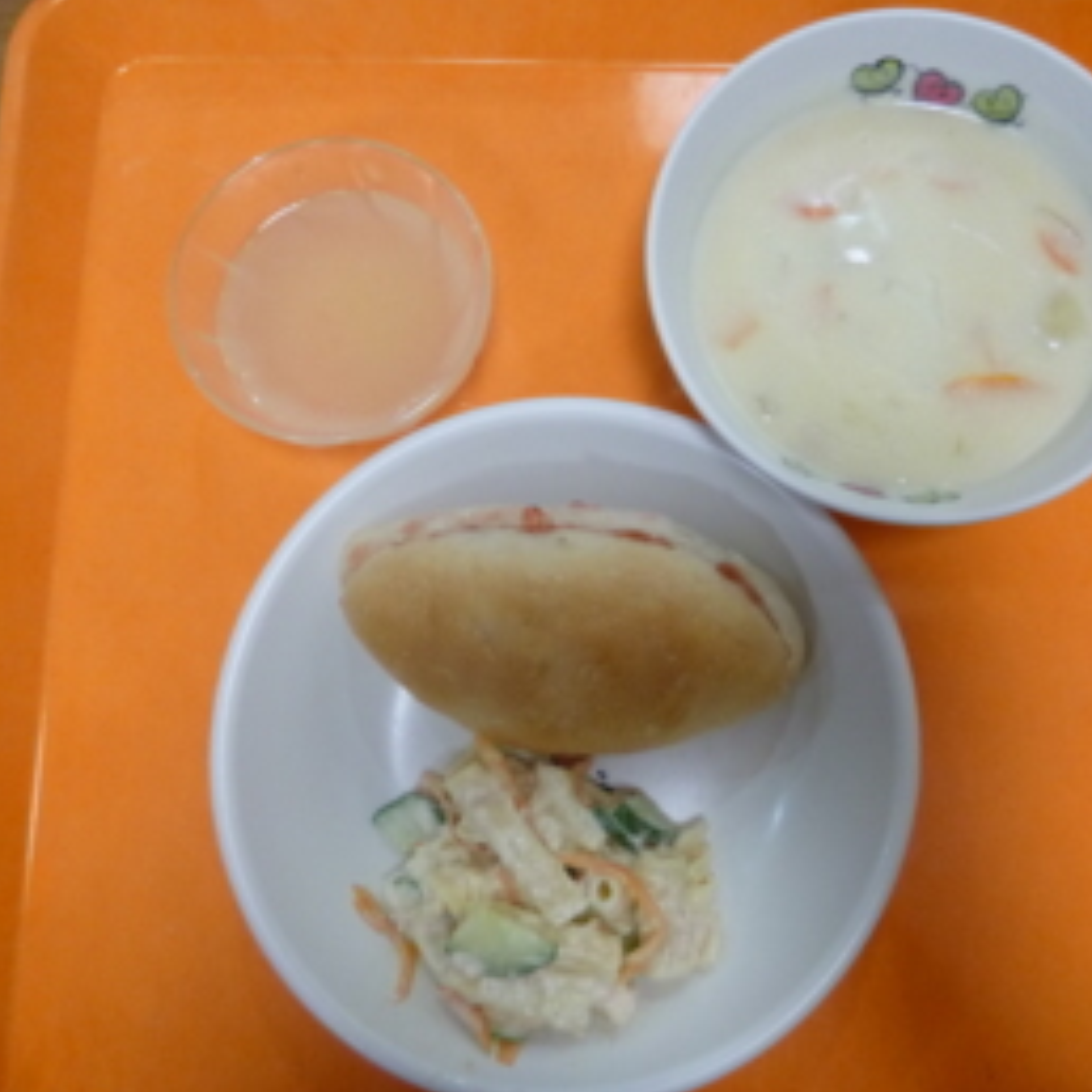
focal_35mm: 30
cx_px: 648
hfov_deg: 53.7
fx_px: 1071
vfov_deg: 54.0
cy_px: 546
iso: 400
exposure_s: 1/30
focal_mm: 4.5
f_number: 3.9
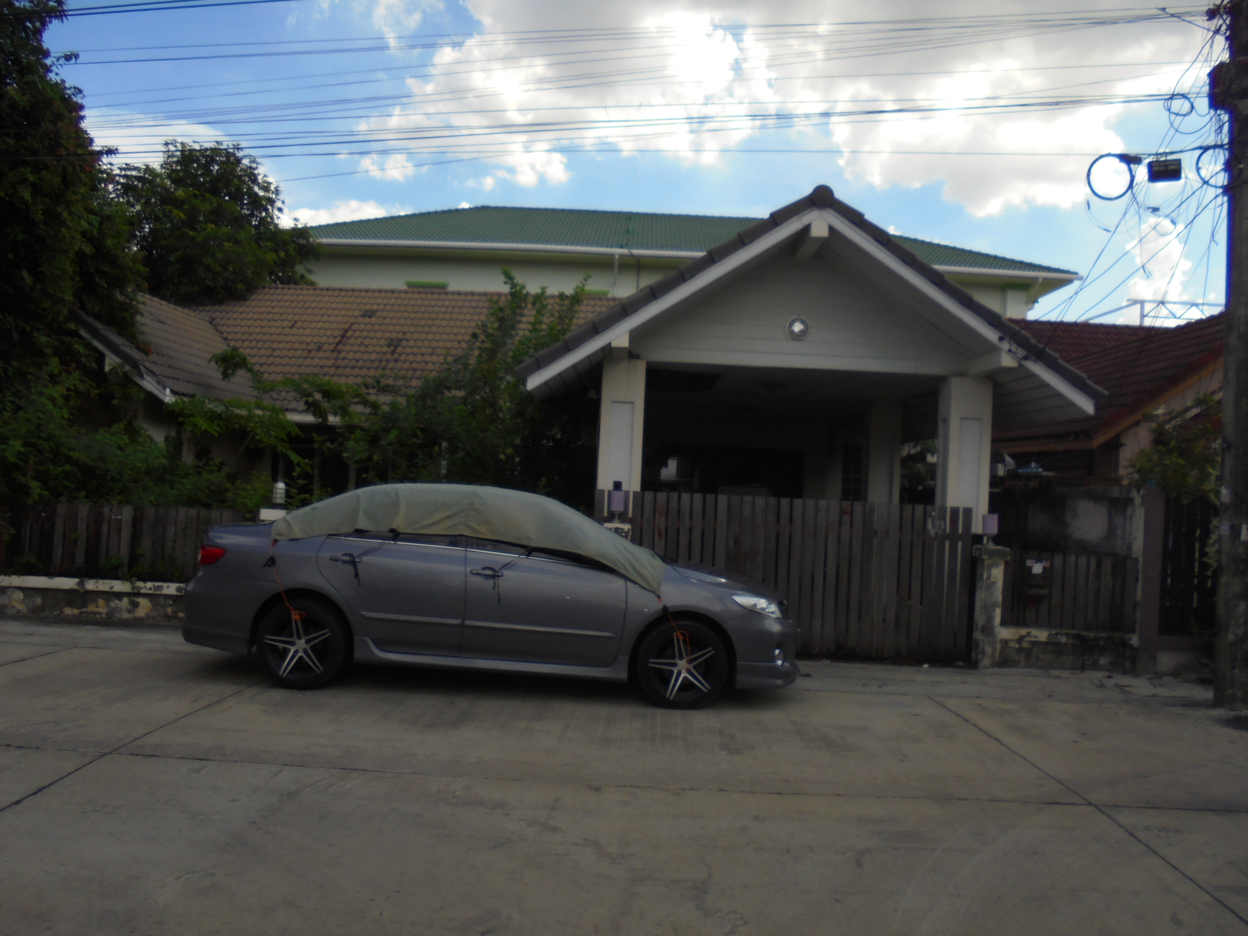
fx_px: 937
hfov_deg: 67.3
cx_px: 624
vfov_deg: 53.1
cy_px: 468
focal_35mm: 26
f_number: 3.5
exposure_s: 1/800
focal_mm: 4.6
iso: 100
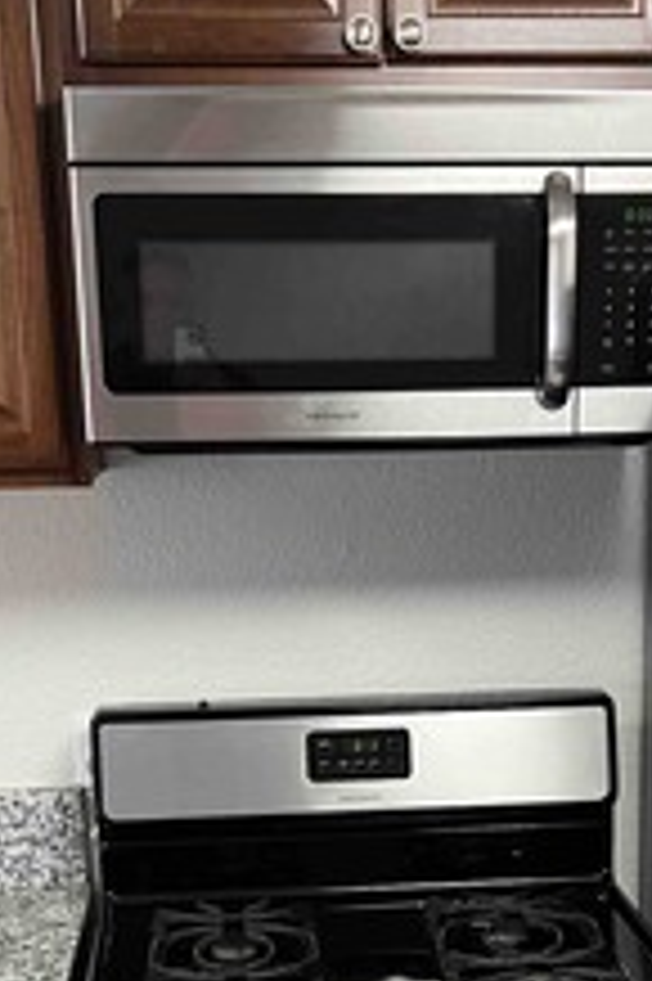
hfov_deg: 21.9
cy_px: 796
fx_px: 1687
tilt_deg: -16.1
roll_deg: +1.0
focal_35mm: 62
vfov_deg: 31.5
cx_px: 384
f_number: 1.5
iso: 125
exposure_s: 1/60
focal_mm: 5.7
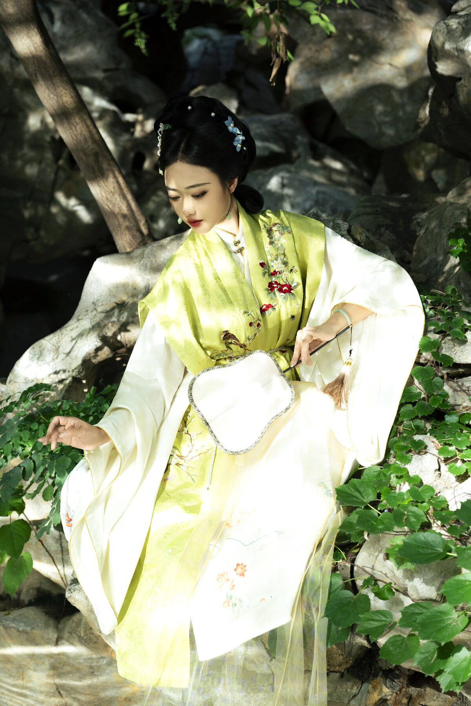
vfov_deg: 22.6
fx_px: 1765
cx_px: 236
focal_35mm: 90
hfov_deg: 15.2
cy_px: 353
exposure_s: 1/200
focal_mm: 90
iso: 250
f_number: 4
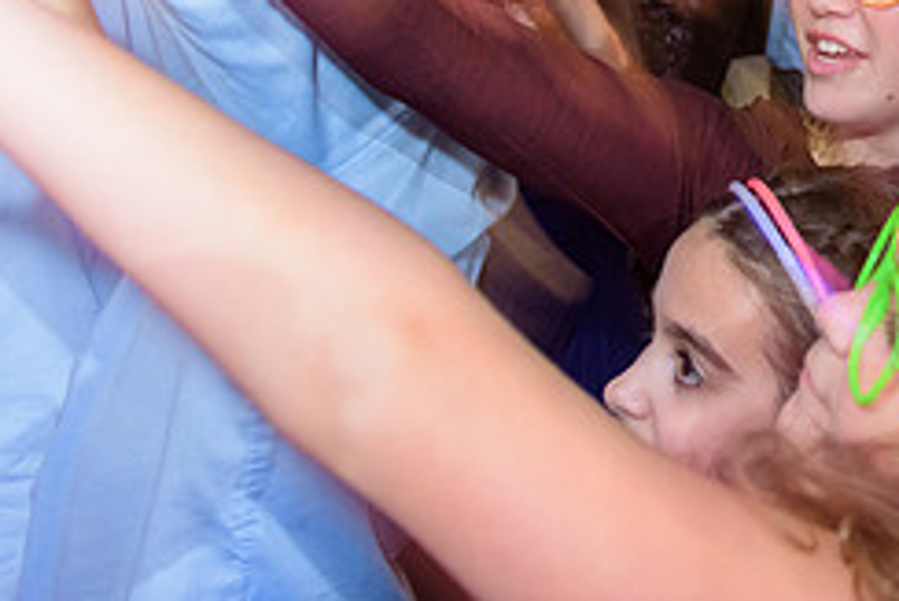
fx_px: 1424
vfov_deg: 22.4
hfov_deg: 31.1
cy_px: -68
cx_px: 995
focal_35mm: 57
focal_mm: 24
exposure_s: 1/15
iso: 1600
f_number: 3.2
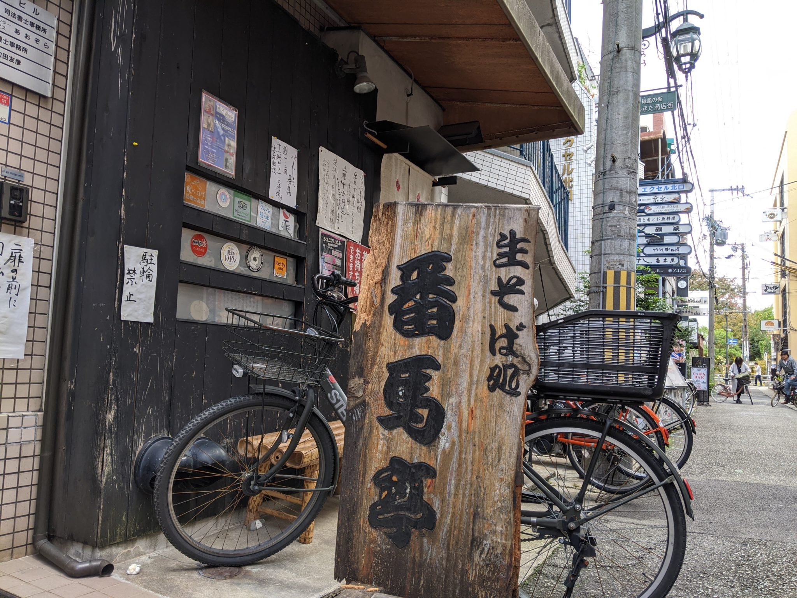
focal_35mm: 27
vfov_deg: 51.4
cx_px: 398
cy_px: 299
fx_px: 622
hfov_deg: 65.3
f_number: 1.8
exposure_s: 1/143
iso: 41
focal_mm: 4.44
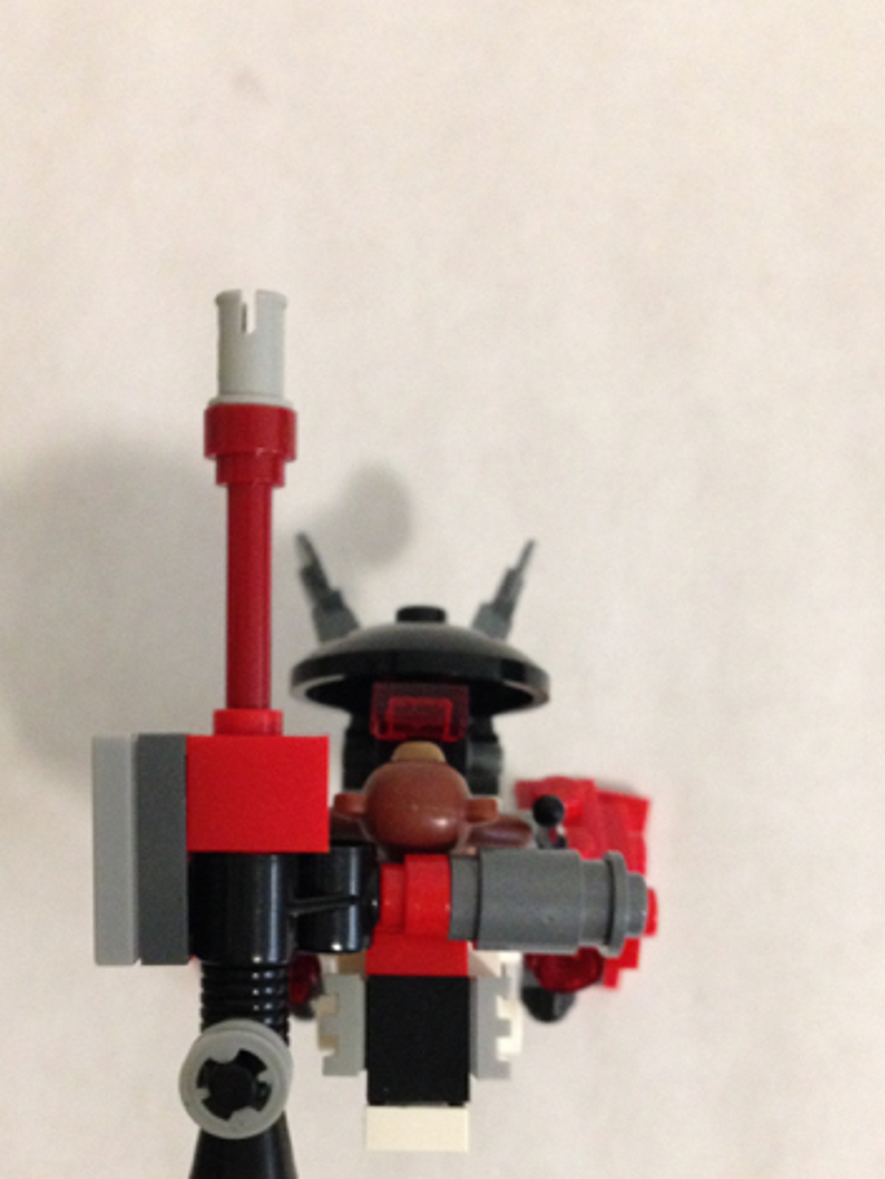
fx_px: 1533
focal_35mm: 45
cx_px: 372
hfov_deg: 32.1
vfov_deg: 41.5
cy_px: 782
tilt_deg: -83.1
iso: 320
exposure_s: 1/20
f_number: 2.4
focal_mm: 4.12
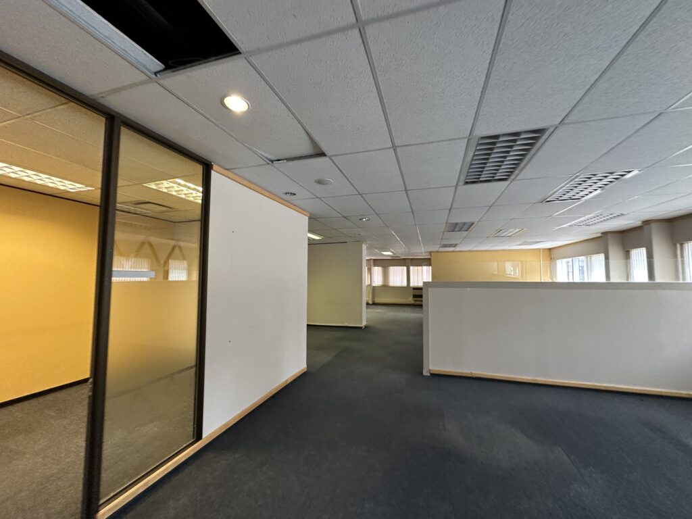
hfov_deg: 102.1
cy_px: 260
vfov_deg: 85.7
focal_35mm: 14
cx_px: 346
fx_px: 280
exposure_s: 1/50
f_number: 2.2
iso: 200
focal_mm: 2.22
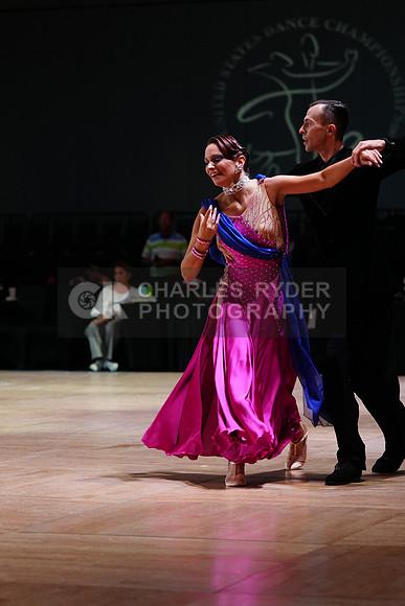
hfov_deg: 11.4
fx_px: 2024
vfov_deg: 17.1
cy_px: 303
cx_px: 202
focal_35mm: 120
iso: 2500
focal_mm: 120
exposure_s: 1/320
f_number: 4
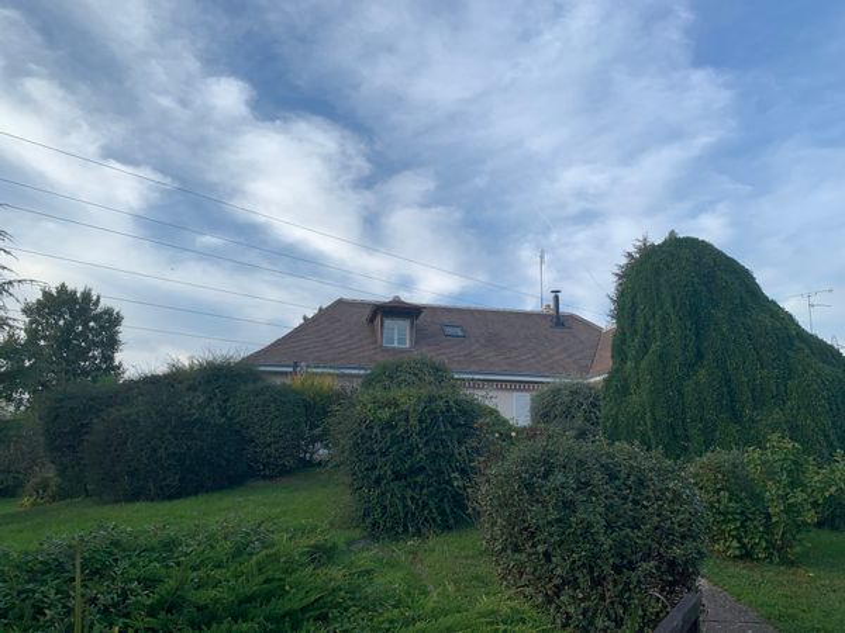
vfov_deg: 53.1
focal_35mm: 26
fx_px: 635
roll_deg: -1.2
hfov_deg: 67.3
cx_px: 422
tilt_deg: +11.6
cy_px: 316
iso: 25
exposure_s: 1/759
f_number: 1.8
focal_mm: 4.25
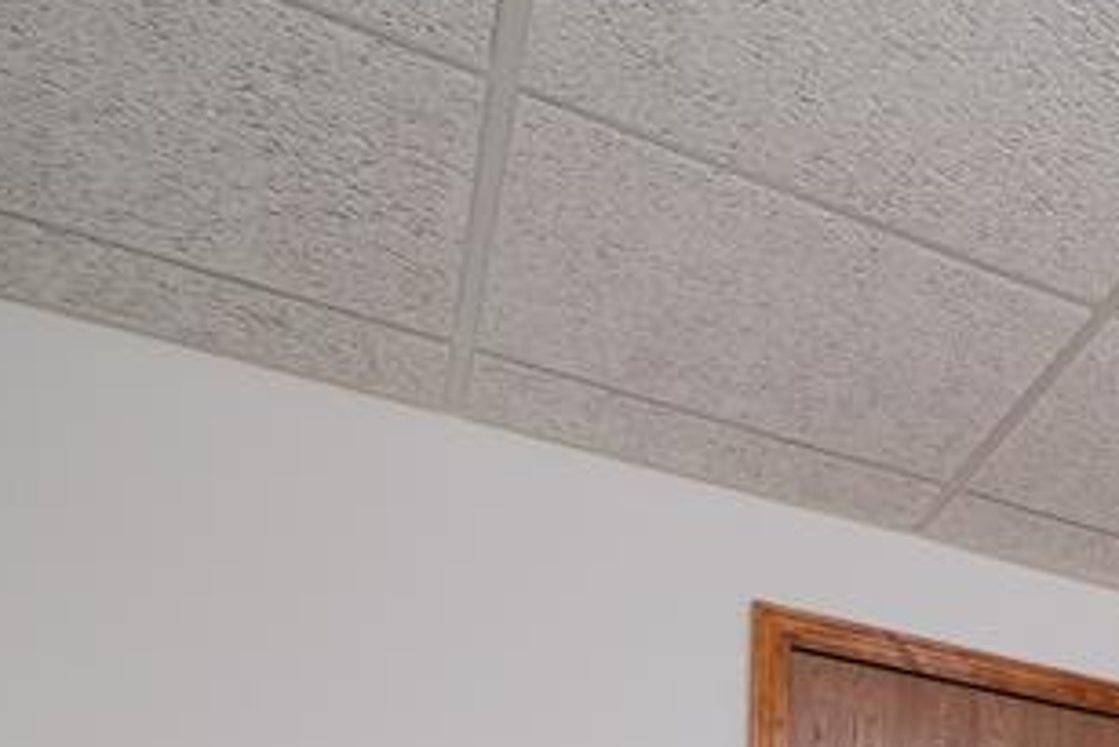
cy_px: 1195
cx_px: 1611
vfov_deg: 21.5
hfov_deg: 28.5
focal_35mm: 50
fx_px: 1555
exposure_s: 1/60
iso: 640
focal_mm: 10
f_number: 7.1
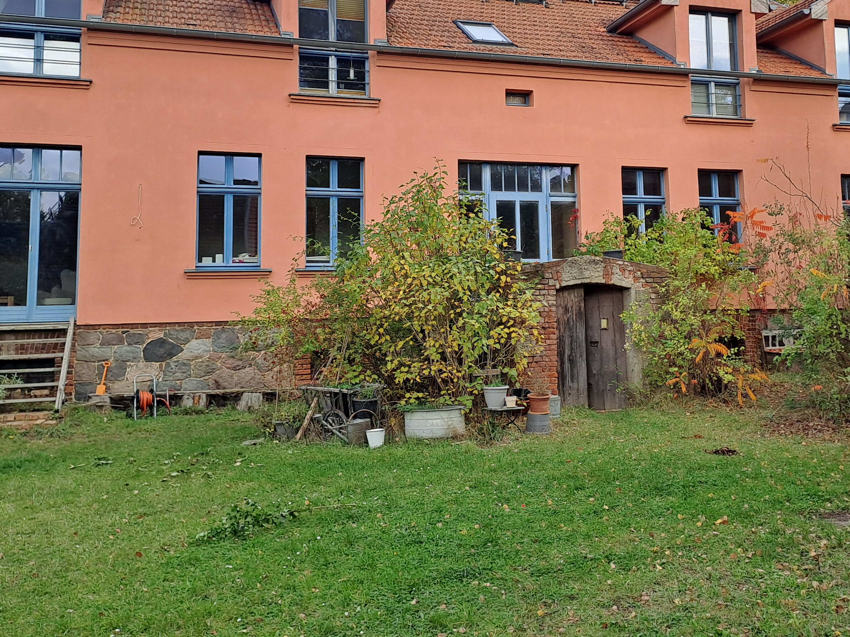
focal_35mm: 37
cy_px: 203
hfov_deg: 50.0
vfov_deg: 38.2
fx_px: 908
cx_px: 490
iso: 32
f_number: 1.8
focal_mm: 4.65
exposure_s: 1/528
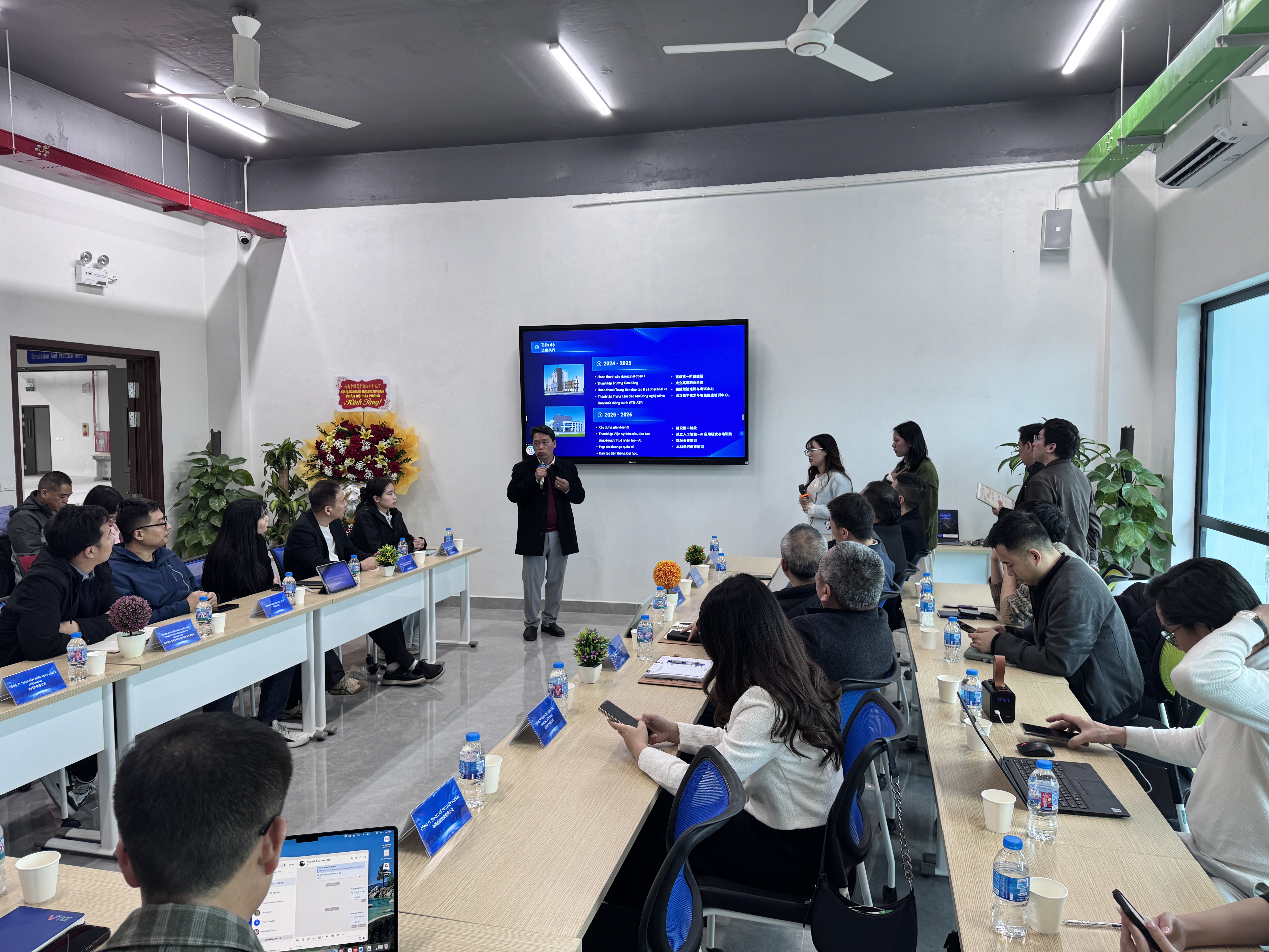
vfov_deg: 56.8
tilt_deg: -3.9
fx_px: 880
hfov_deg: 71.6
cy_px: 476
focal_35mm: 24
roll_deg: +0.0
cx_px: 634
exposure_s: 1/100
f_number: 1.78
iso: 100
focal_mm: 6.76
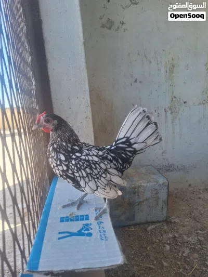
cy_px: 138
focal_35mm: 23
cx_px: 104
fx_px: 184
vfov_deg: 73.9
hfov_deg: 58.9
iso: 40
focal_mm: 5.54
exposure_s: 1/351
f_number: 1.8
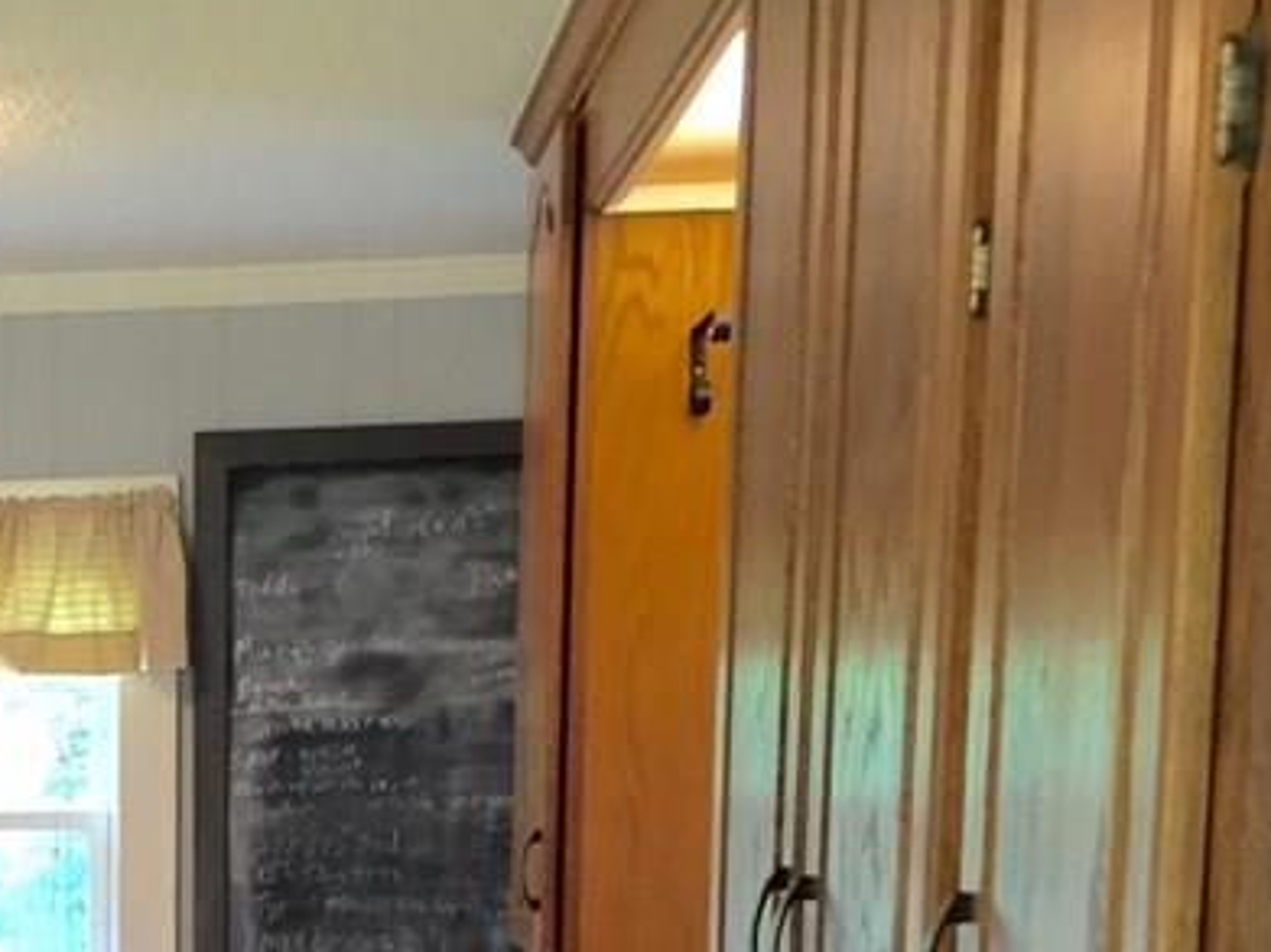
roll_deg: +0.5
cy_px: 1212
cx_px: -153
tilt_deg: -9.5
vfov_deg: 18.2
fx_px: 2790
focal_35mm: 76
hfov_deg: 23.9
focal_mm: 4.15
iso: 125
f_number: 2.2
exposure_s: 1/30
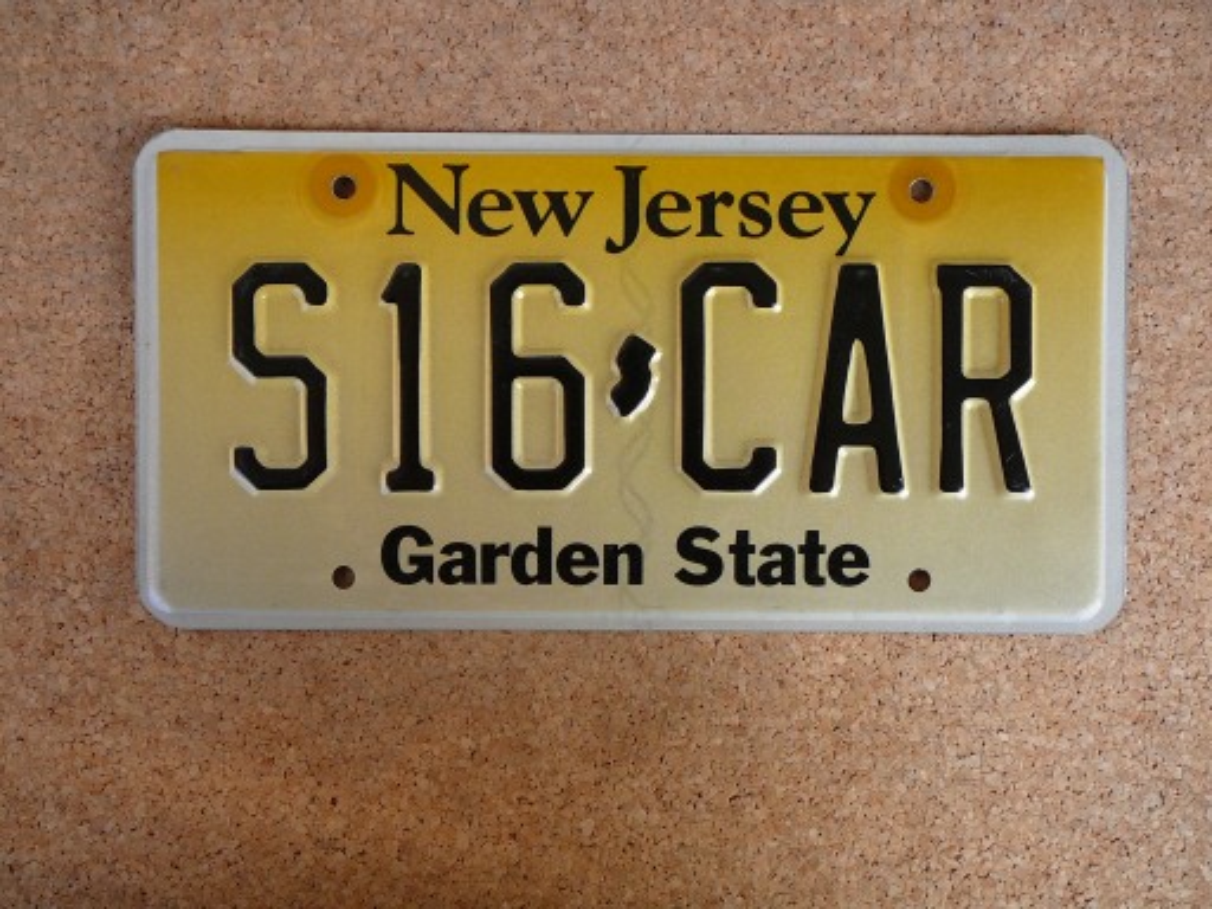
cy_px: 454
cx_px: 606
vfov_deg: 36.8
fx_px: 1365
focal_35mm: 39
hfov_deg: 47.9
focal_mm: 5.8
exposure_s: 1/60
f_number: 3
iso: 80
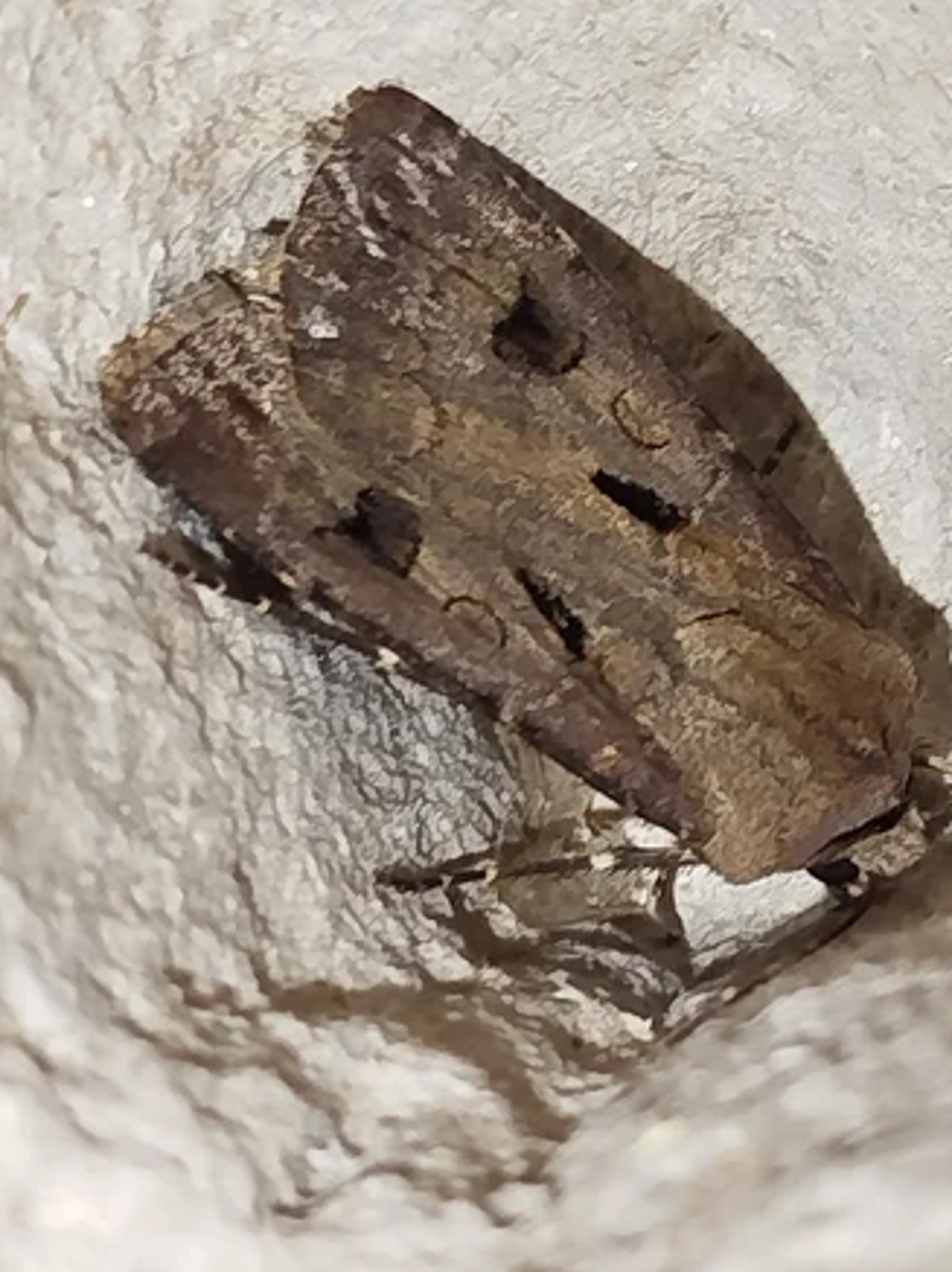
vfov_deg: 15.3
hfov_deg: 11.5
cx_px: 655
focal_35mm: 129
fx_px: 4737
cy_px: 533
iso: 125
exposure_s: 1/50
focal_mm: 5.31
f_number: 1.7
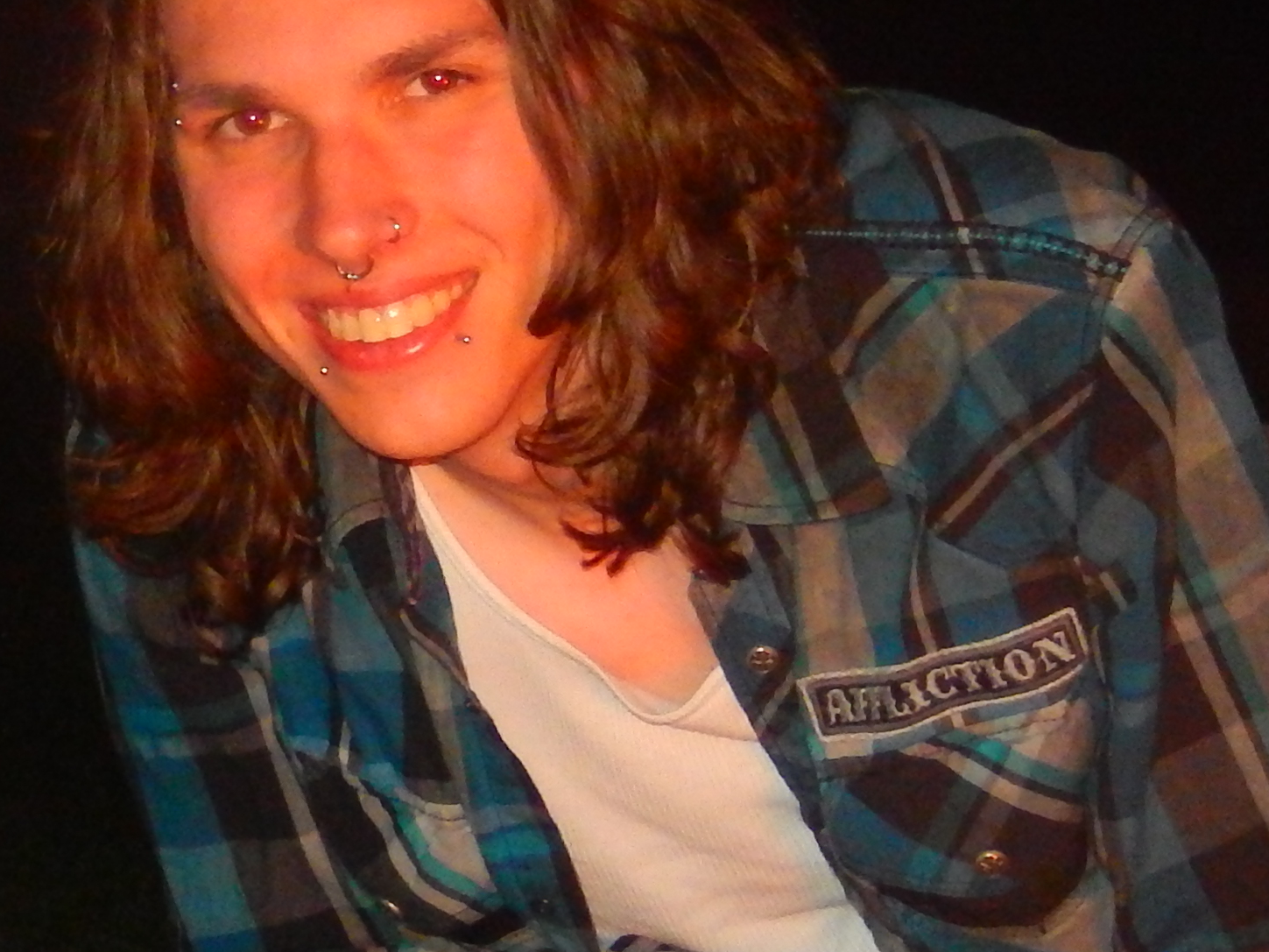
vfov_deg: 7.6
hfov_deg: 9.9
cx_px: -302
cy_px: 331
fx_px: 7186
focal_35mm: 196
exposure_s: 1/30
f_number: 4.6
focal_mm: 10.4
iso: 640
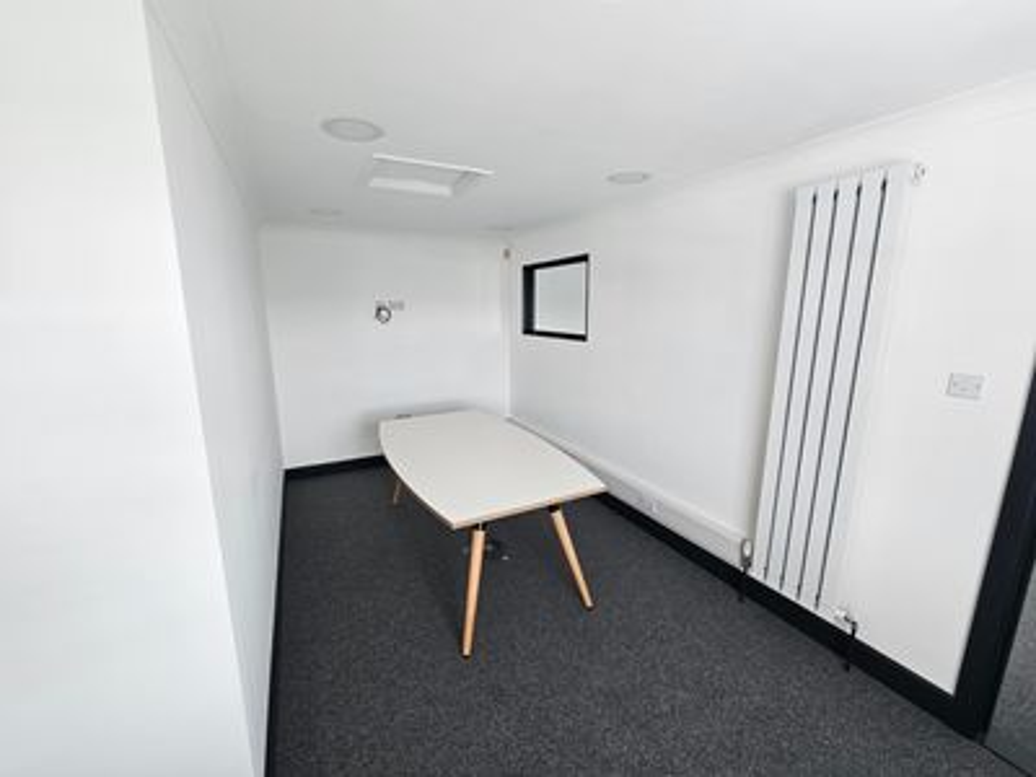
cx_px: 518
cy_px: 388
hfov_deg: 106.2
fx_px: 389
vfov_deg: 89.9
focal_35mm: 13
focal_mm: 2.2
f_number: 2.2
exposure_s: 1/77.4
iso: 80
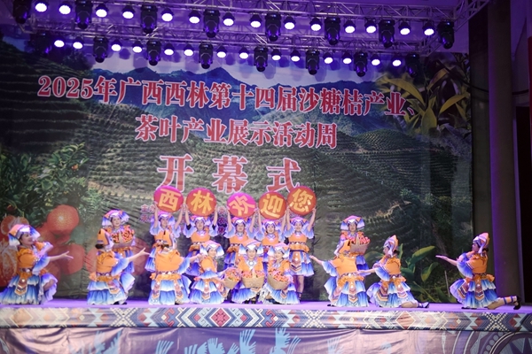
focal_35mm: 50
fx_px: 739
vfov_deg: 27.0
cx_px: 266
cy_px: 177
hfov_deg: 39.6
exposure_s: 1/500
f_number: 2.8
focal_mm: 50
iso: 1600
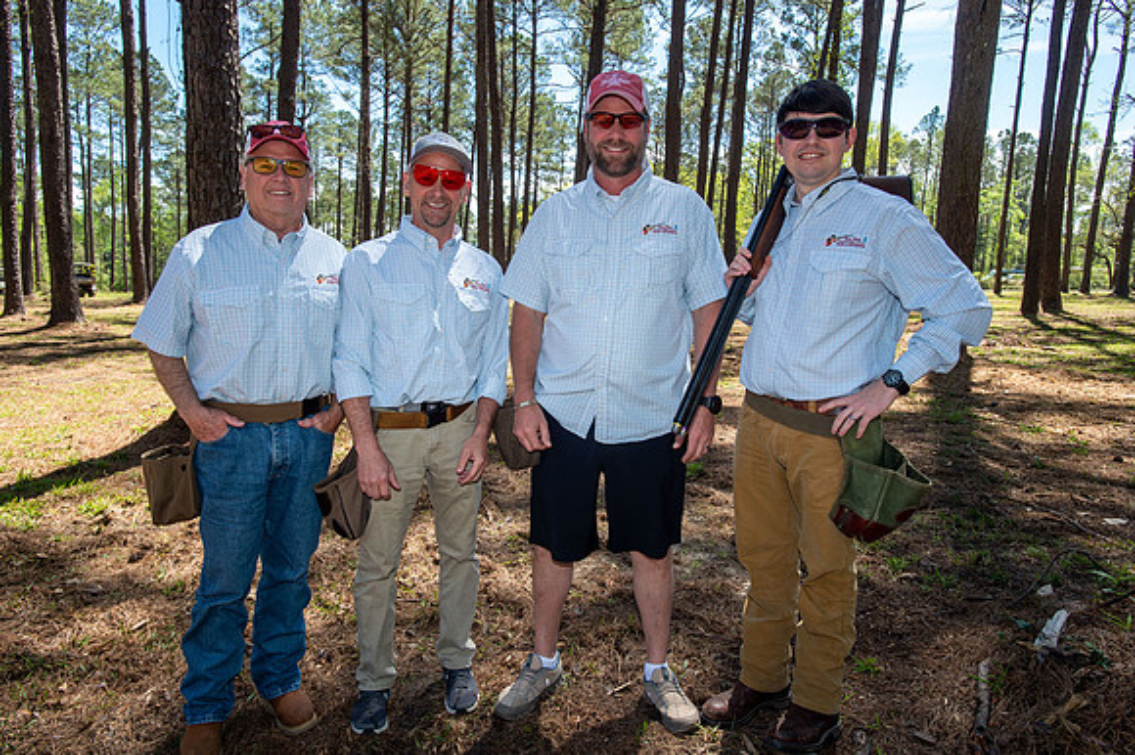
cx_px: 568
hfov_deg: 73.8
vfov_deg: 53.1
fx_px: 756
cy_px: 378
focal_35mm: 24
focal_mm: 24
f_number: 7.1
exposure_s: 1/100
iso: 125
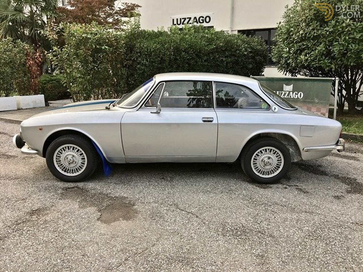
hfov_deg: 61.7
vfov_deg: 48.2
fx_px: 304
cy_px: 136
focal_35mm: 29
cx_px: 182
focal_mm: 4.15
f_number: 2.2
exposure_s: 1/363
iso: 25
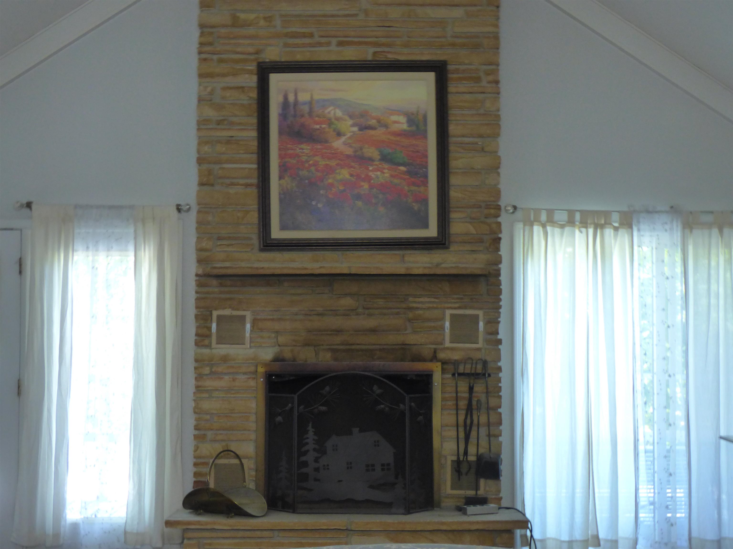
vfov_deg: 26.6
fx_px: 1165
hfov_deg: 34.9
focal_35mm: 55
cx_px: 366
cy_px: 274
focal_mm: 9.51
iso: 400
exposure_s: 1/15
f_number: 3.9
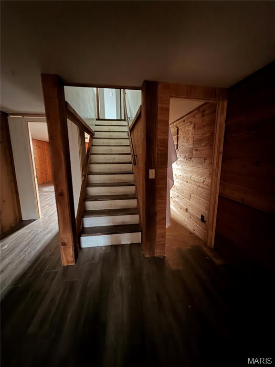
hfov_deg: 85.7
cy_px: 184
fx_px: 148
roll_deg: -0.6
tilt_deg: -9.6
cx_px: 138
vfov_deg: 102.1
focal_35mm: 14
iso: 1600
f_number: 2.2
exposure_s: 1/6
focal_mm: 2.22
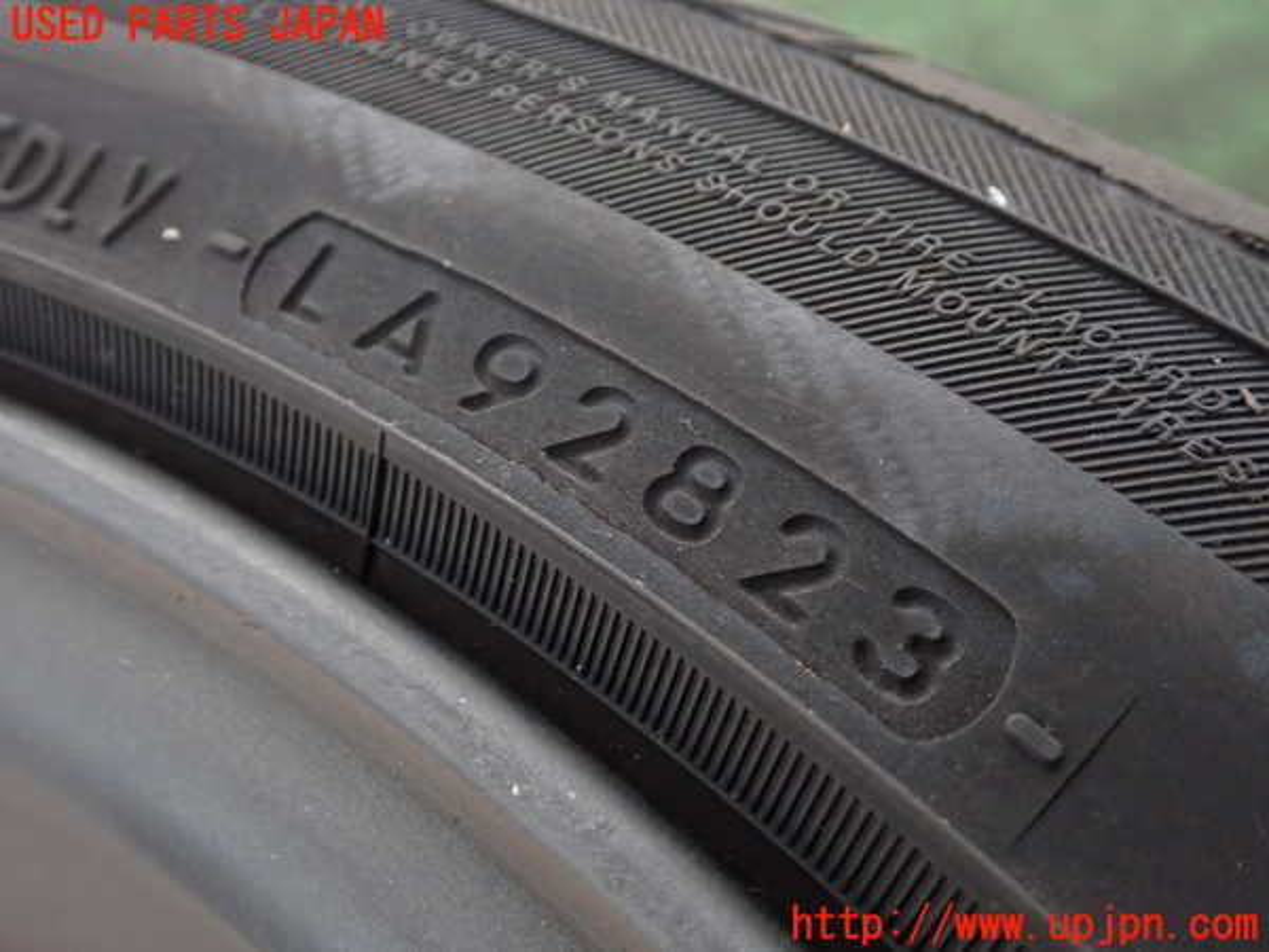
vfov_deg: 39.7
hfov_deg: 51.4
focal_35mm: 36
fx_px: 1320
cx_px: 634
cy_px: 476
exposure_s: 1/40
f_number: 2.5
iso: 800
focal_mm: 6.37
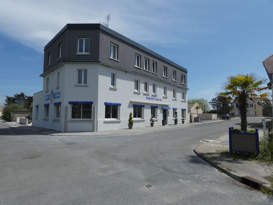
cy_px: 102
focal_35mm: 20
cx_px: 136
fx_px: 158
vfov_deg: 66.0
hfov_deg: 81.7
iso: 80
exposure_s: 1/800
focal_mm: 3.6
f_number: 5
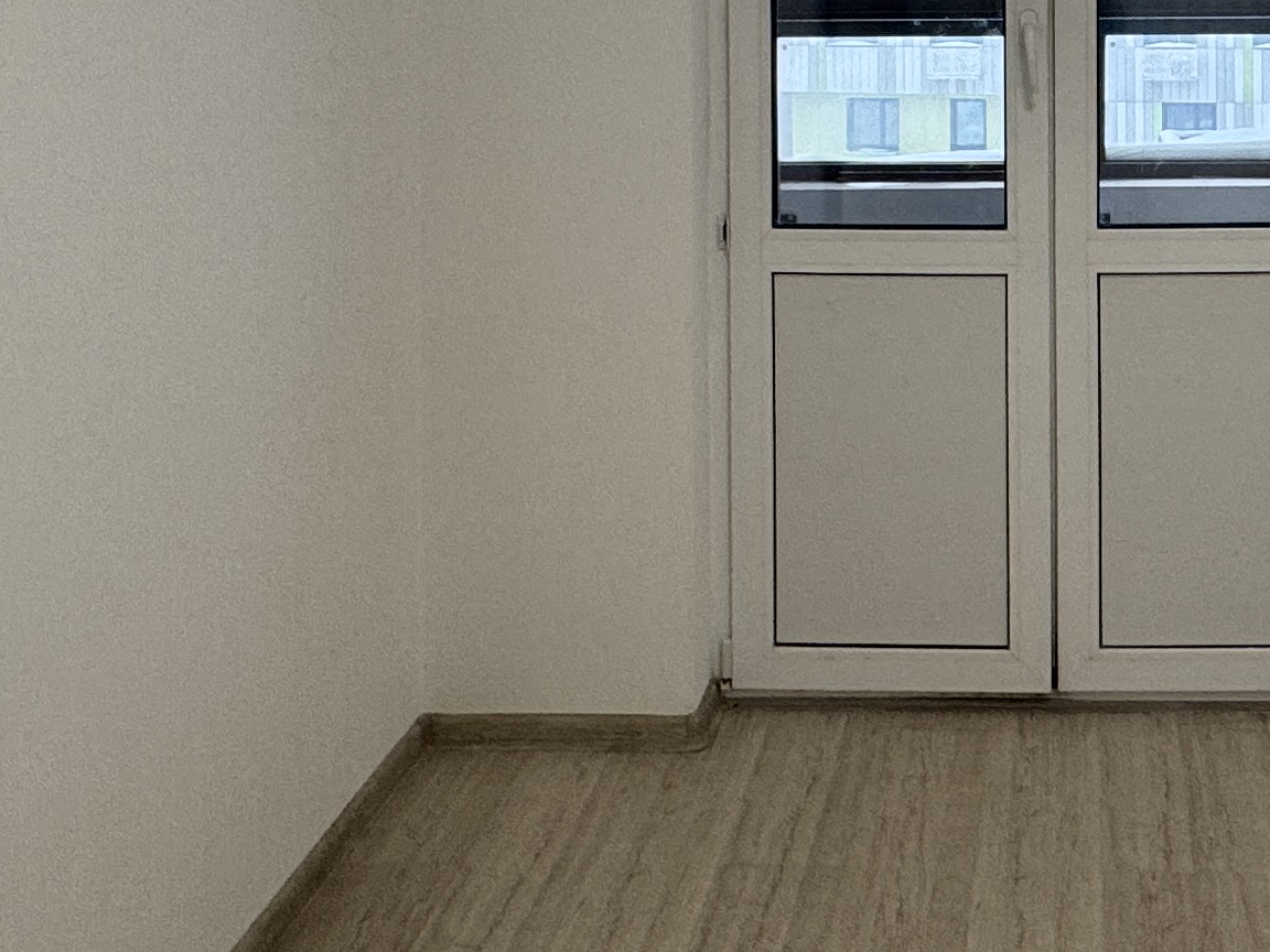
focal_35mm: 49
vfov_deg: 27.1
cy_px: -107
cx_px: 1053
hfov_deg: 37.2
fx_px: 1798
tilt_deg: -0.2
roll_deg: +0.2
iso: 125
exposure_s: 1/100
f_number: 2.2
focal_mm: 2.22
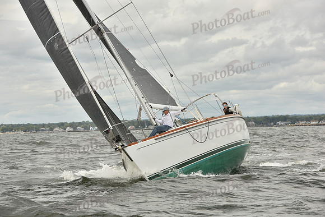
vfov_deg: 10.6
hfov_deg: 15.8
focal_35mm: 130
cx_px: 162
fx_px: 1174
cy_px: 108
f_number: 9
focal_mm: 130
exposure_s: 1/800
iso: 250
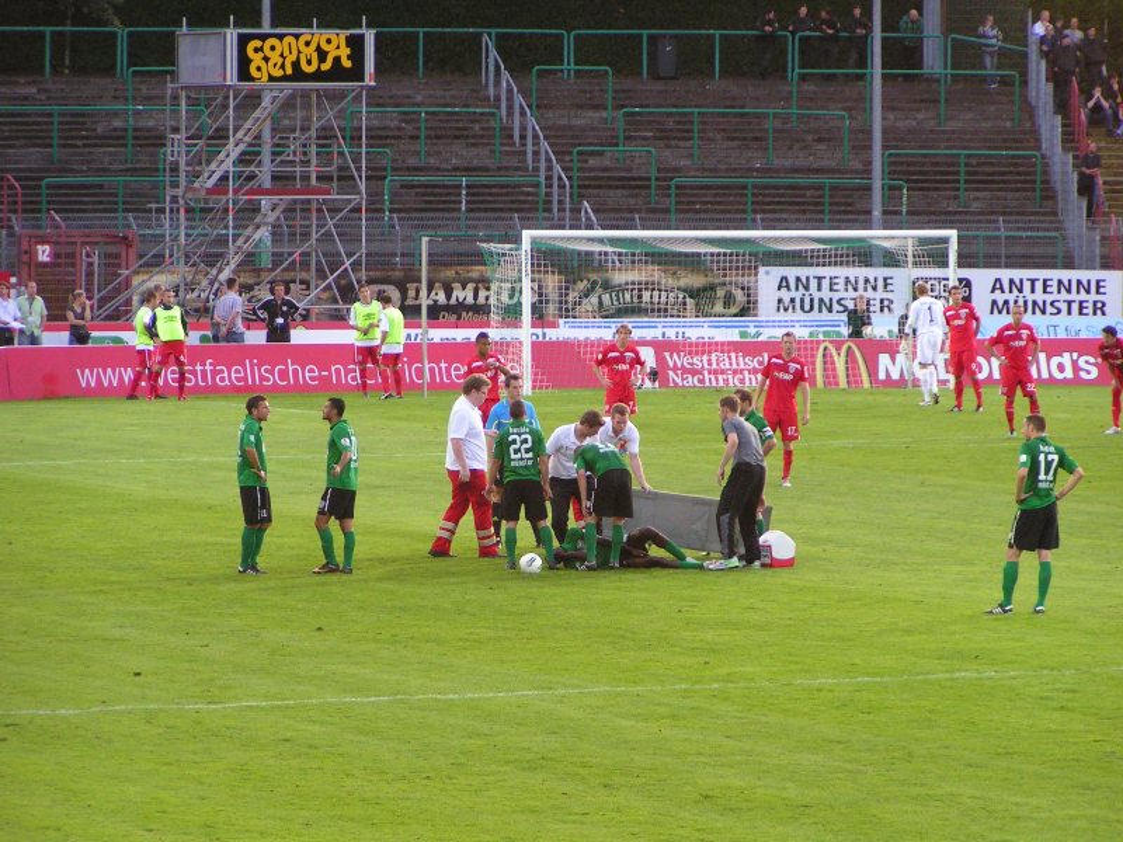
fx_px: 7007
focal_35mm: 216
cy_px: 421
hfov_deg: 9.2
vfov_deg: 6.9
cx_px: 562
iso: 200
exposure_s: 1/160
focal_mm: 33
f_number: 3.5
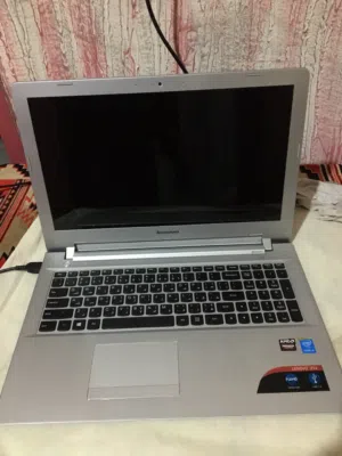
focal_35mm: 29
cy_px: 228
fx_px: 382
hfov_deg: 48.2
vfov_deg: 61.7
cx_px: 171
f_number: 2.2
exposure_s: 1/17
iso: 640
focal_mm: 4.15
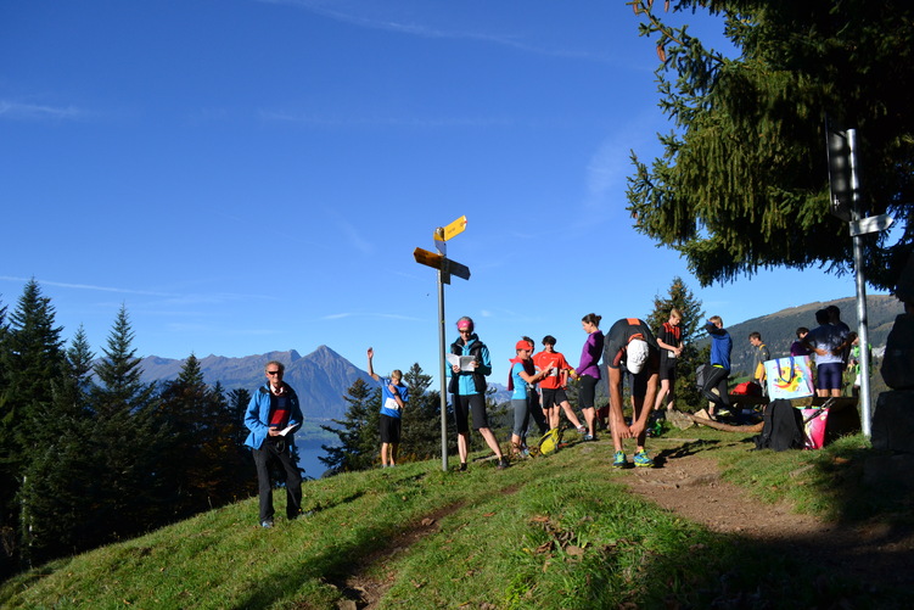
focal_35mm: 27
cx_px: 457
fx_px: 686
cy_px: 305
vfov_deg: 47.9
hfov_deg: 67.4
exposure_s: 1/1600
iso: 400
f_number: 6.3
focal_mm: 18
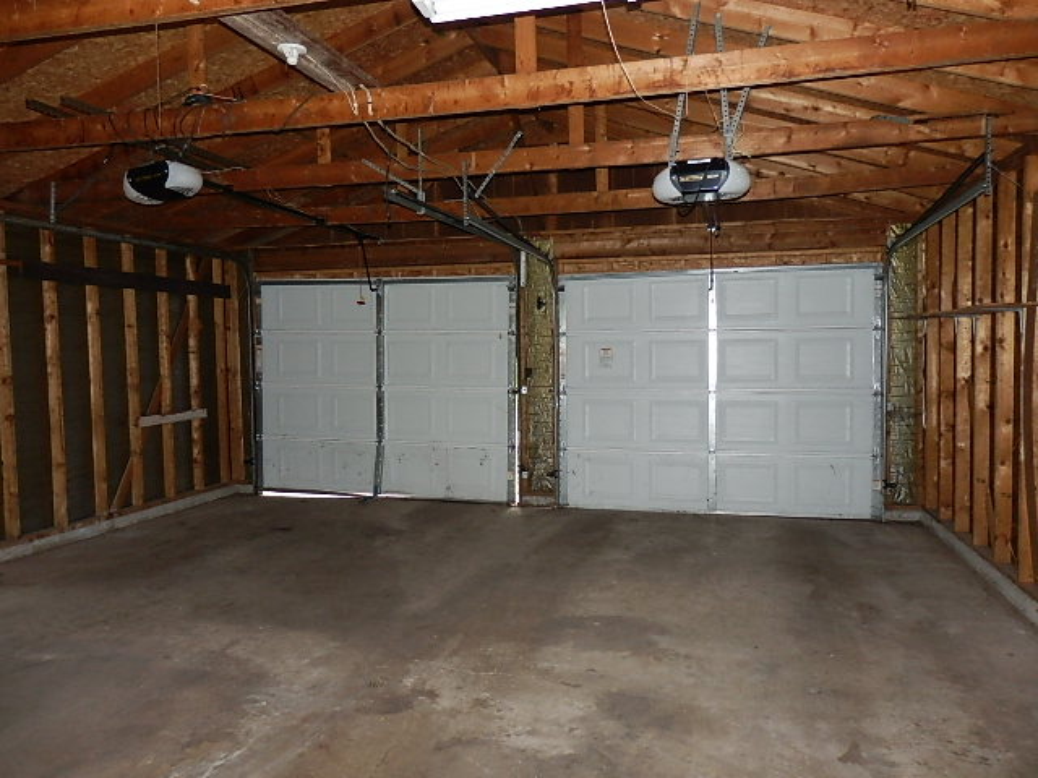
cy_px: 389
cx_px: 519
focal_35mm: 25
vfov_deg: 54.9
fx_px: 750
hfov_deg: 69.4
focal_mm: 4.5
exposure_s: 1/30
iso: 320
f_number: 3
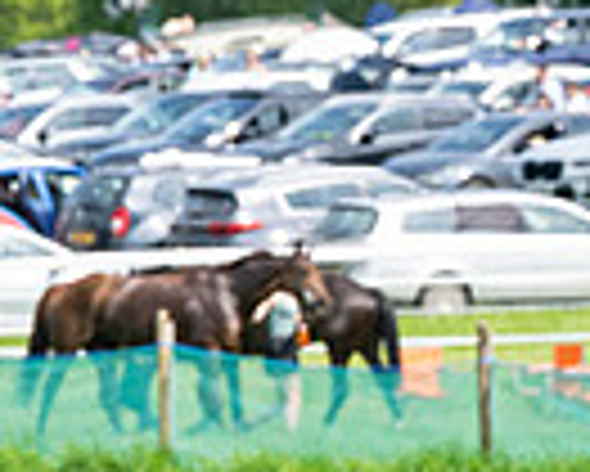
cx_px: -5
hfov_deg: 2.7
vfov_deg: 2.1
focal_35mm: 726
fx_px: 12687
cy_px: 555
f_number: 5
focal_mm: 99
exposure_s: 1/2000
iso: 400
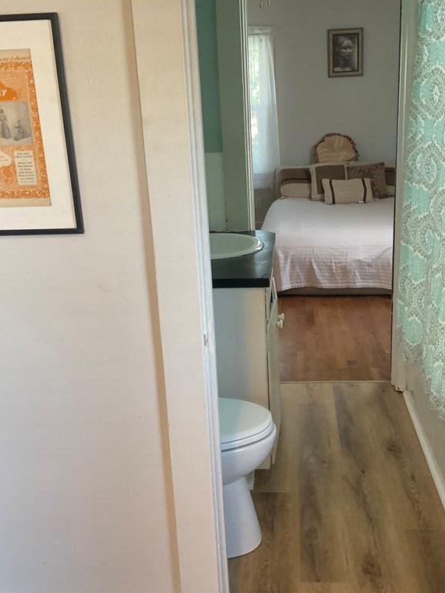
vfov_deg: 47.9
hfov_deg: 36.7
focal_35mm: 39
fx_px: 668
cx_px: 259
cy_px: 295
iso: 125
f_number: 1.8
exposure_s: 1/60
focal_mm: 3
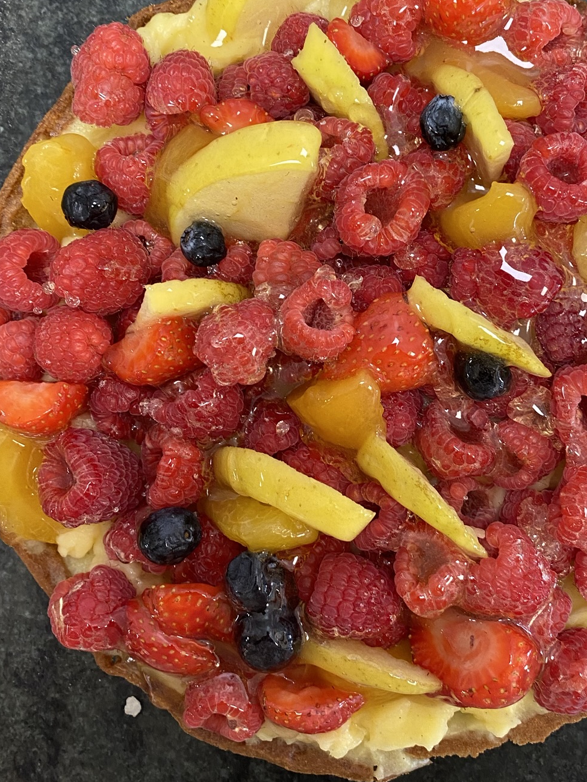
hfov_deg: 35.7
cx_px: 382
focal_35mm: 40
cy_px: 308
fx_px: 904
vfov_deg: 46.5
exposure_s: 1/50
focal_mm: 4.25
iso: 100
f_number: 1.8
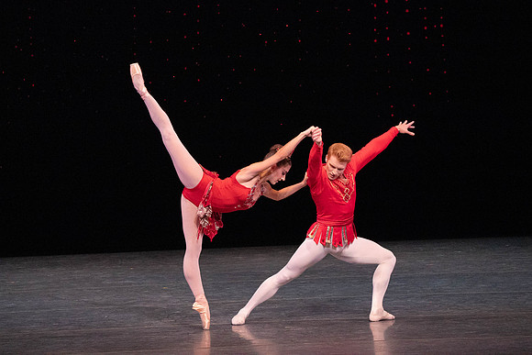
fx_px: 5144
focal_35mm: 348
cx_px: 266
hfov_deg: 5.9
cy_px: 178
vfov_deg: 4.0
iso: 16000
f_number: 11
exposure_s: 1/500
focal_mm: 348
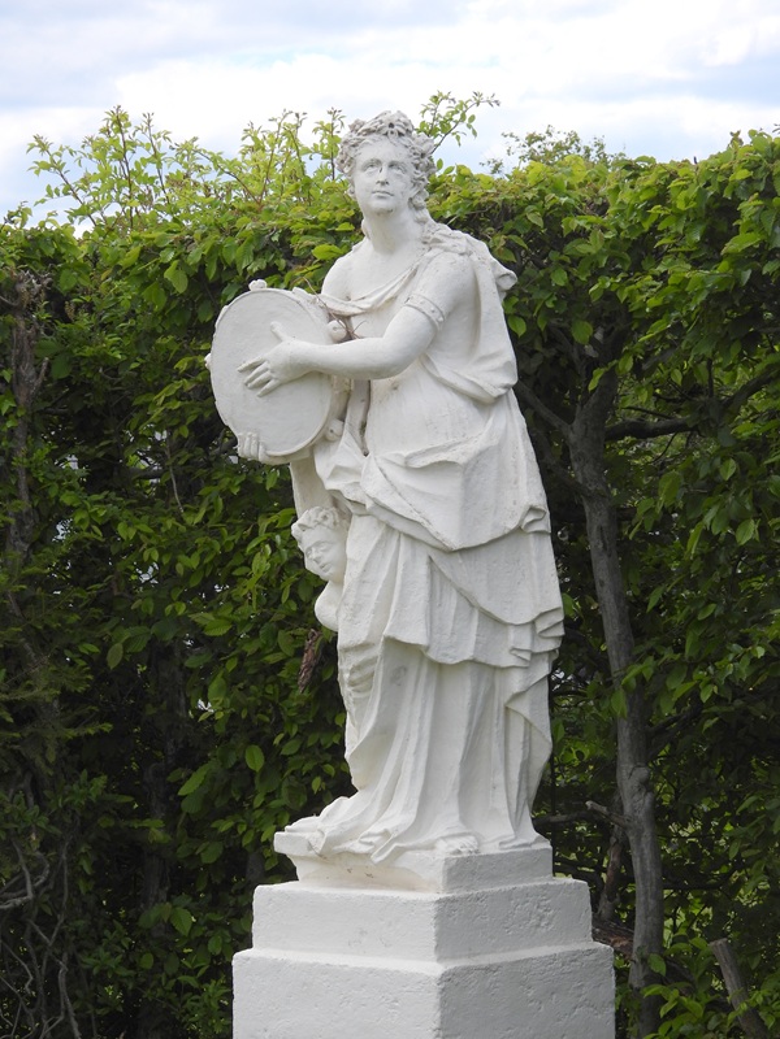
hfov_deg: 11.0
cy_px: 520
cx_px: 390
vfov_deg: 14.6
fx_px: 4056
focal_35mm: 135
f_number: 4
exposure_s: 1/640
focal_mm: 24.1
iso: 100
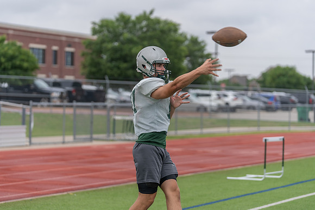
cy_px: 105
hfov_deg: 15.5
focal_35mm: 132
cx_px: 158
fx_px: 1156
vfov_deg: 10.4
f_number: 3.5
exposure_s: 1/1250
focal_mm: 127
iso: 200
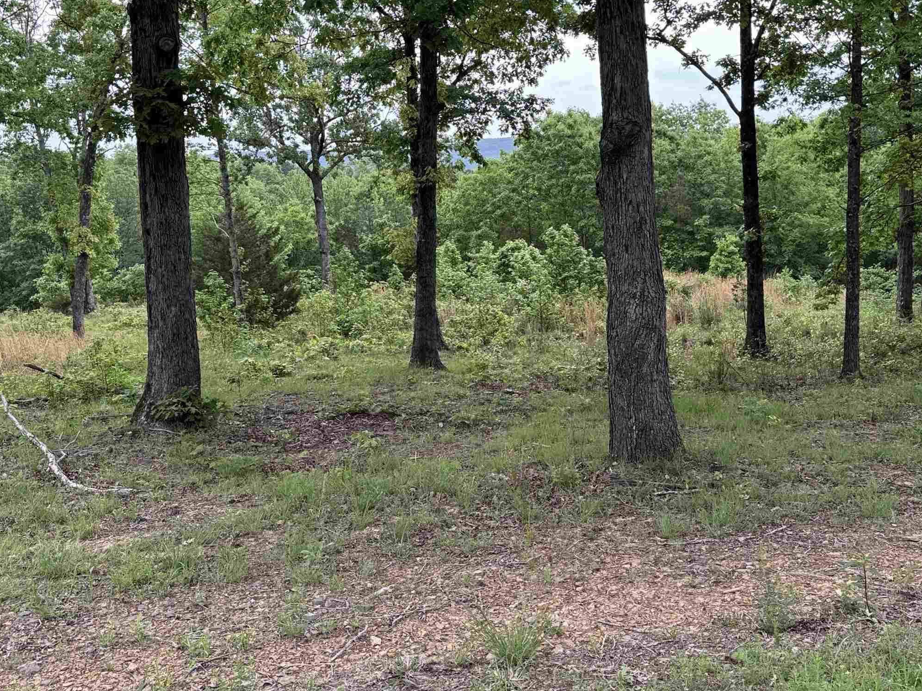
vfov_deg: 38.5
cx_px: 522
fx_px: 985
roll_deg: +3.7
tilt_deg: -7.6
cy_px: 272
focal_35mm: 37
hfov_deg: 50.0
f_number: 1.78
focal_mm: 6.76
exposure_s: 1/199
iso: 80
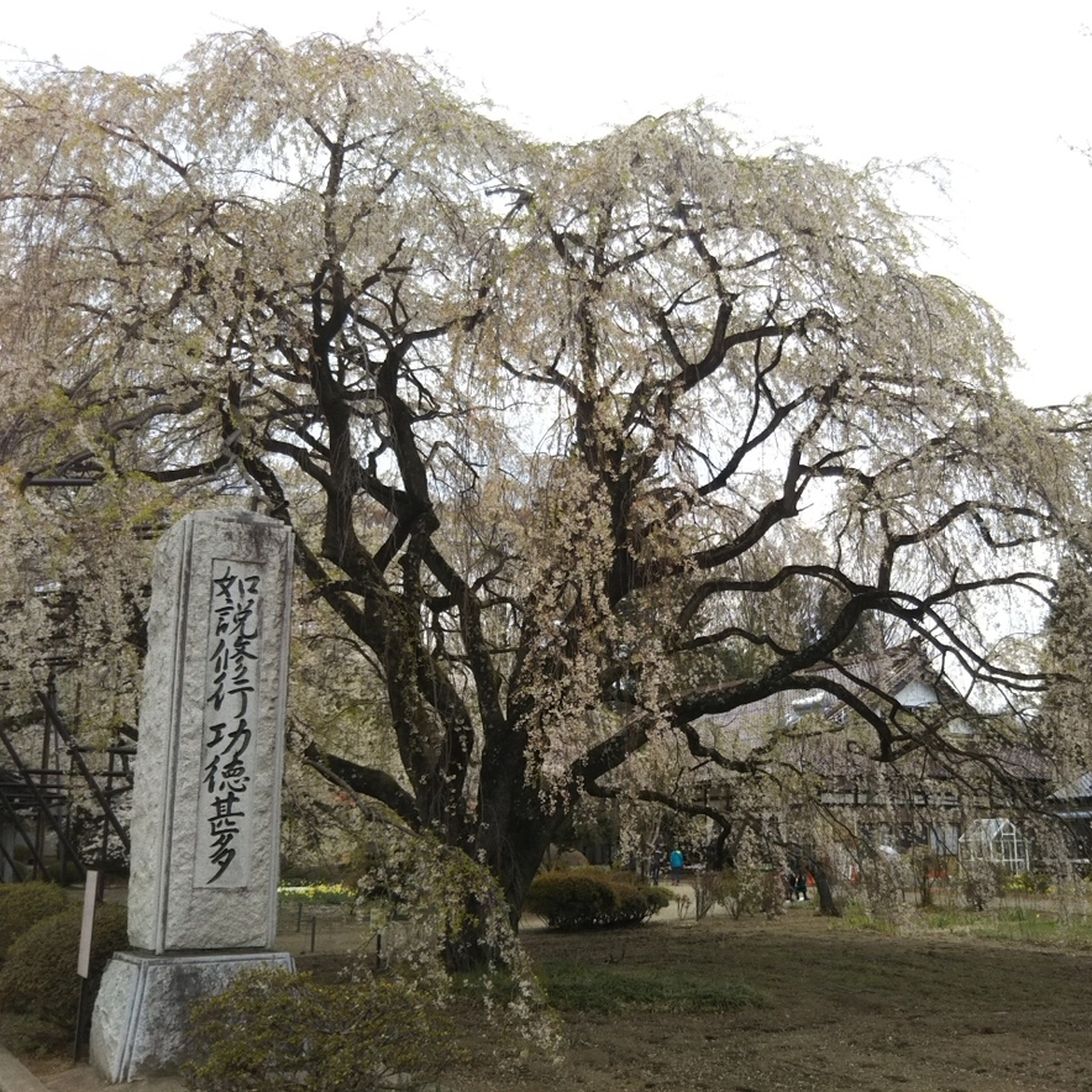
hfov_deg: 45.7
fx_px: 1285
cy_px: 545
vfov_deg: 46.0
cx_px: 677
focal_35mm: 36
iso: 25
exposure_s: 1/418
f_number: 2.2
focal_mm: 4
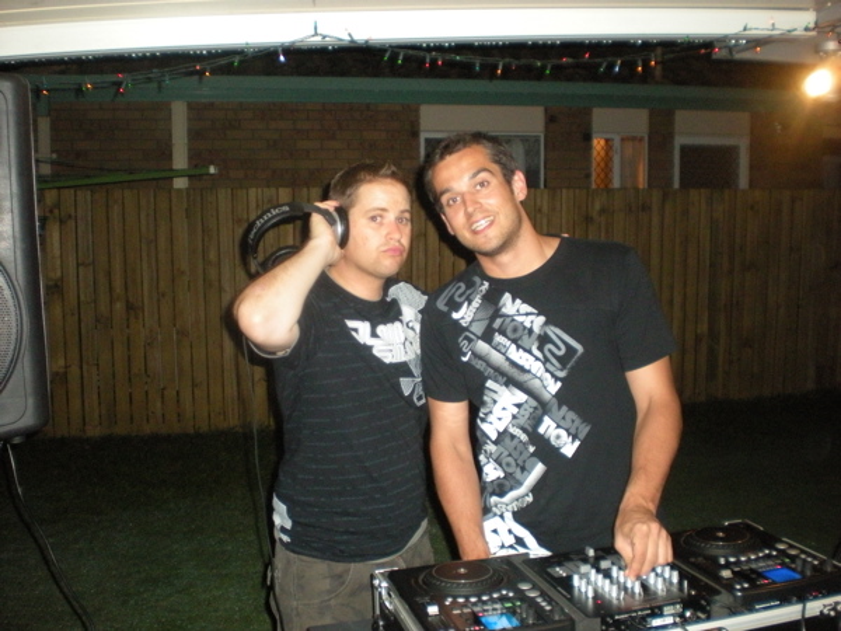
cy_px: 316
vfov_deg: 37.7
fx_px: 923
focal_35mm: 38
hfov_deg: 49.0
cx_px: 420
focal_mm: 6.3
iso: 406
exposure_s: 1/60
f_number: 3.1
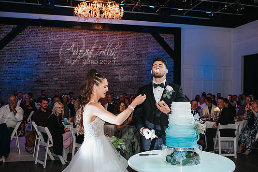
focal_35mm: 38
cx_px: 135
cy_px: 88
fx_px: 272
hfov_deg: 50.7
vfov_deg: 35.1
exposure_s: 1/200
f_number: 2.8
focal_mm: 35
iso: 1000
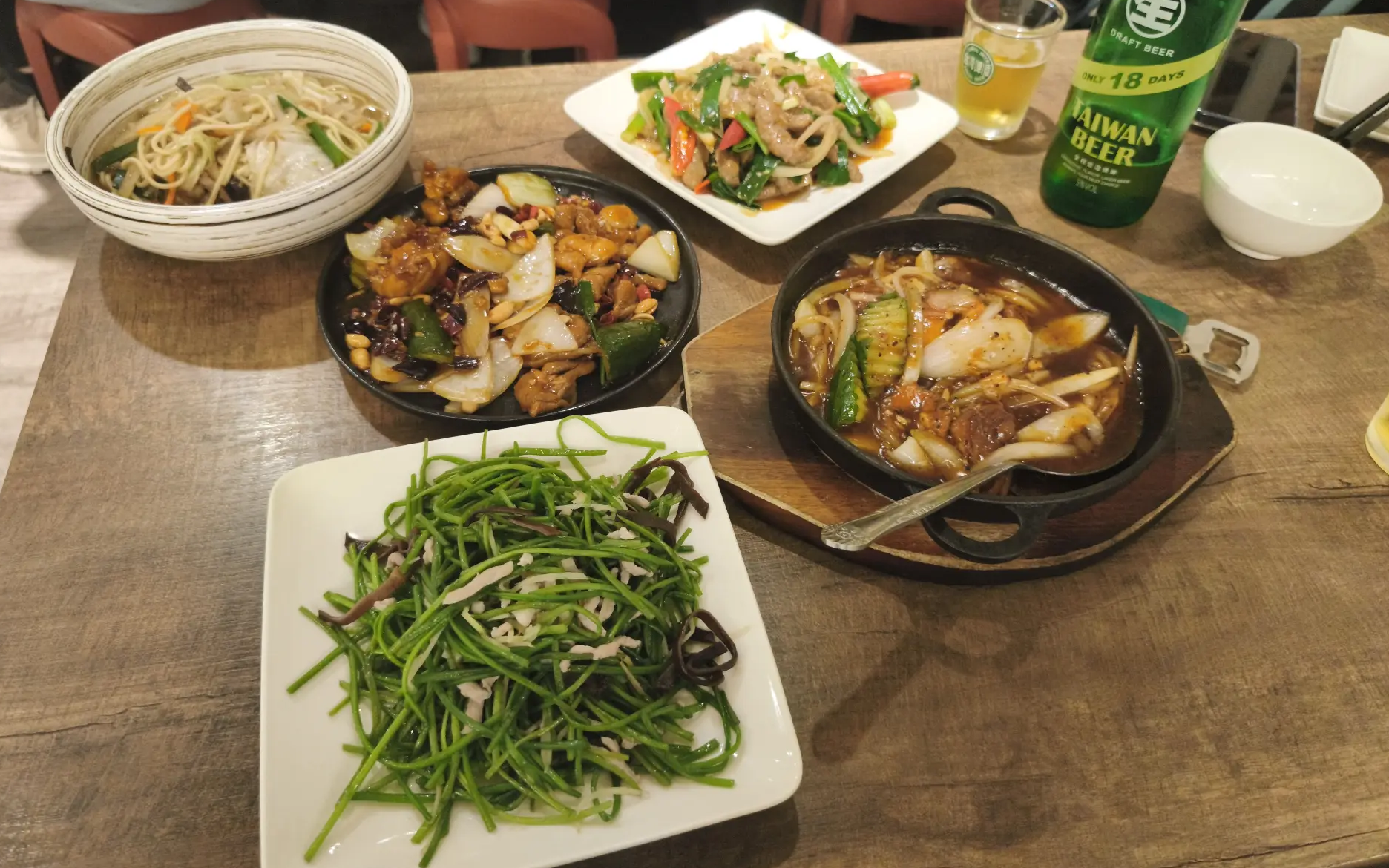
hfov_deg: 72.5
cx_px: 682
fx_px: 946
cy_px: 378
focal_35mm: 25
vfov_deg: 49.2
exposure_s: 1/60
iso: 1000
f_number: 1.65
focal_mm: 6.18
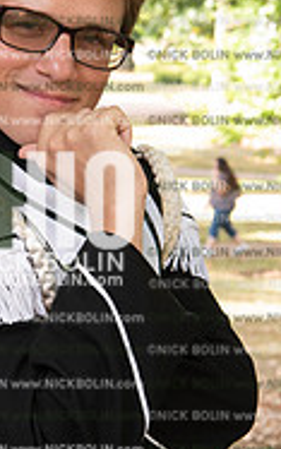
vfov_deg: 14.7
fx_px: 1739
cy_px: 218
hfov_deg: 9.2
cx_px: 34
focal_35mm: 142
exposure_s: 1/100
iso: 800
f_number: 8
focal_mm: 58
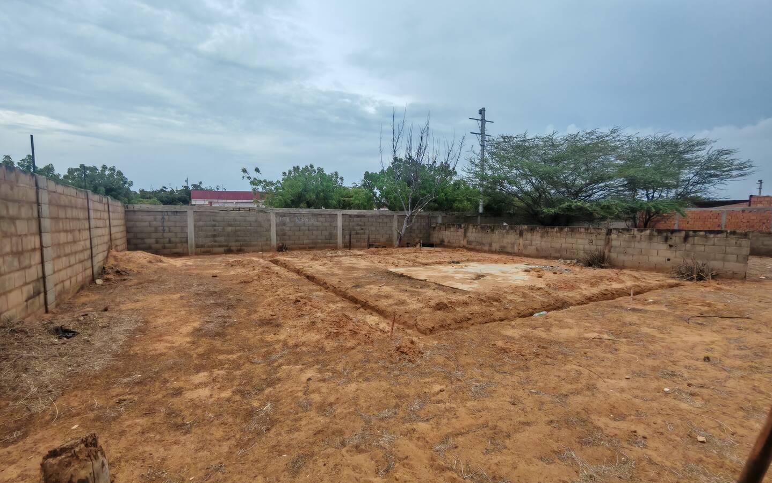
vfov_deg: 67.9
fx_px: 358
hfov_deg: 94.4
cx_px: 386
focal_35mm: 17
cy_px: 255
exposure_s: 1/450
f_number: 2.2
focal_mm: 1.96
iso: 50
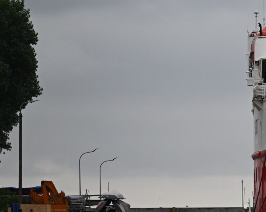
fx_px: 3557
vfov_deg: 3.4
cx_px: 506
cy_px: 118
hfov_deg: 4.2
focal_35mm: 452
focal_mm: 120
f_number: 4
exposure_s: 1/500
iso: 400
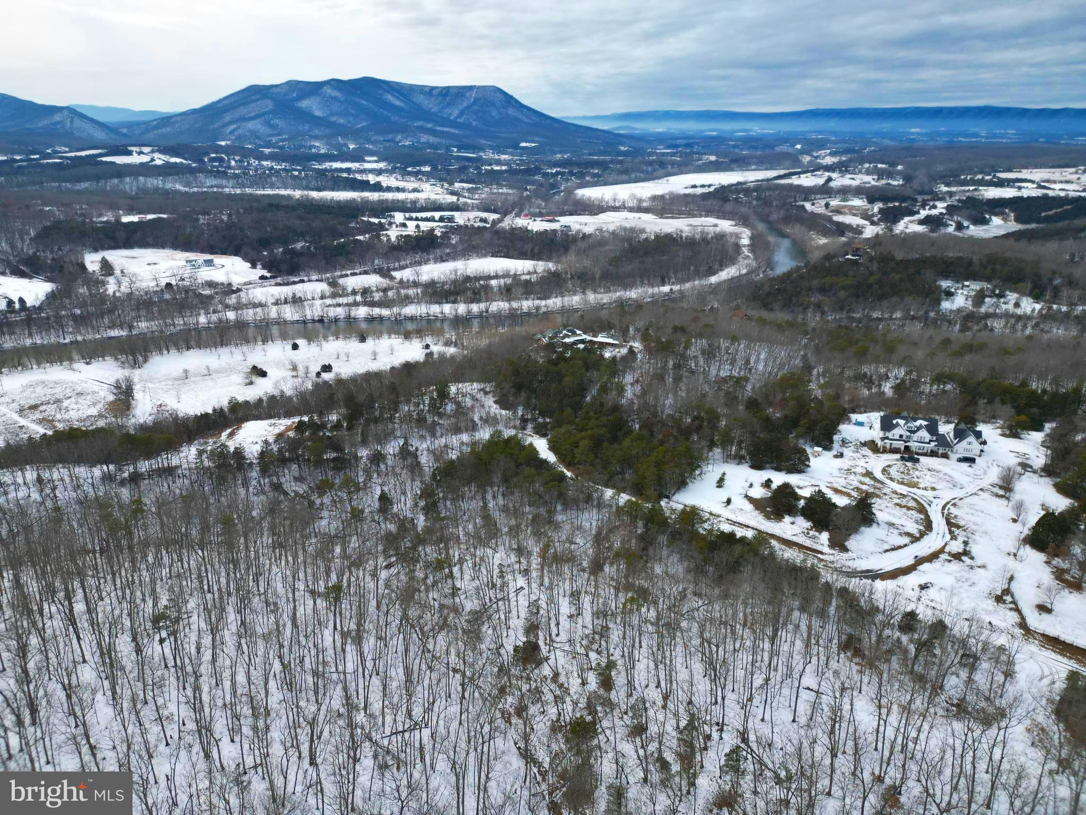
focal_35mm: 24
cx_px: 543
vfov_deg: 56.8
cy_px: 408
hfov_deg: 71.6
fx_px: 753
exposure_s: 1/3200
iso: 200
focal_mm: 6.72
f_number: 1.7
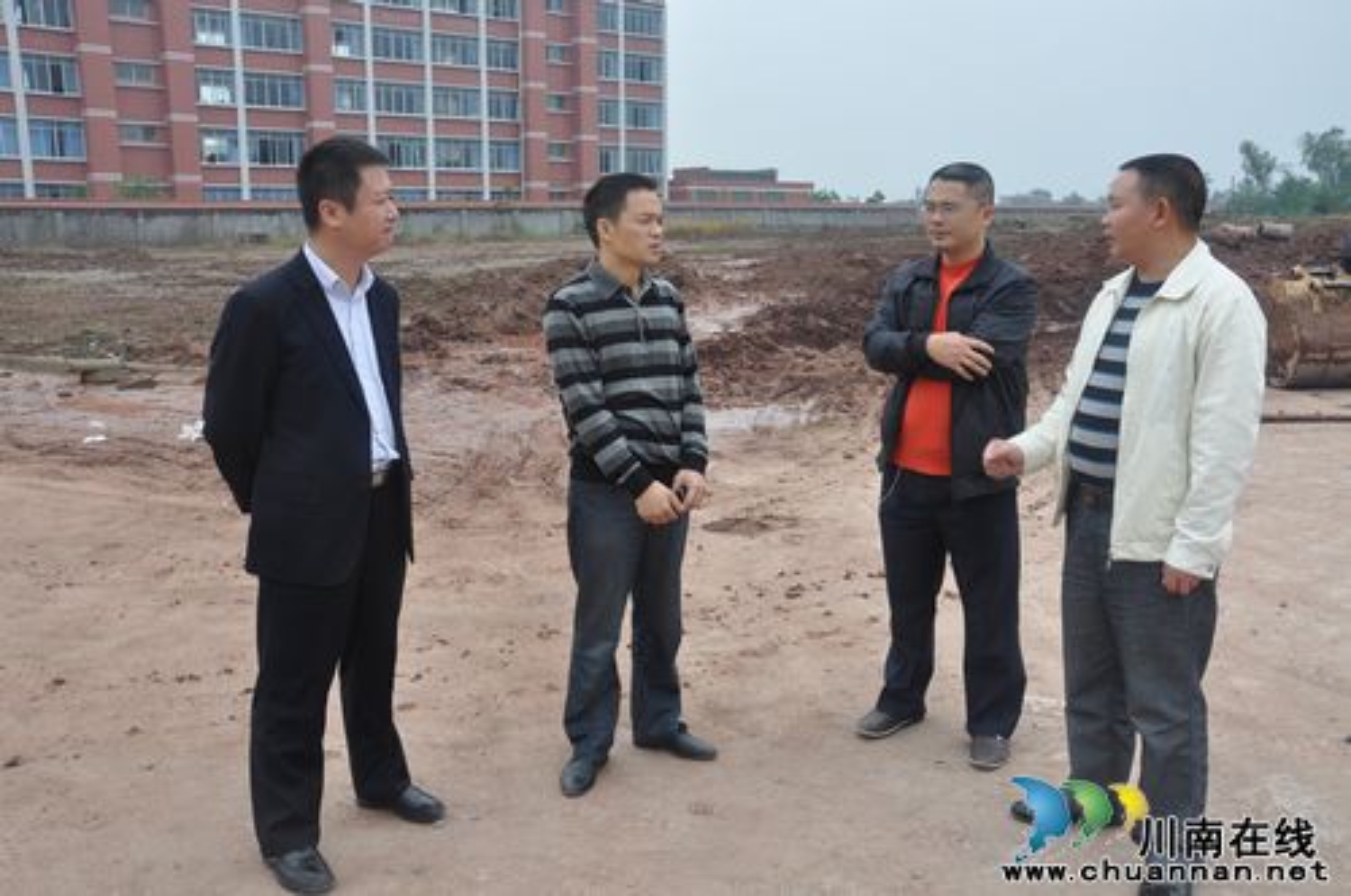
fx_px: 1237
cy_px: 448
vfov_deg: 39.9
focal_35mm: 33
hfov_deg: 57.3
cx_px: 676
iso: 200
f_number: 11
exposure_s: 1/125
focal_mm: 22
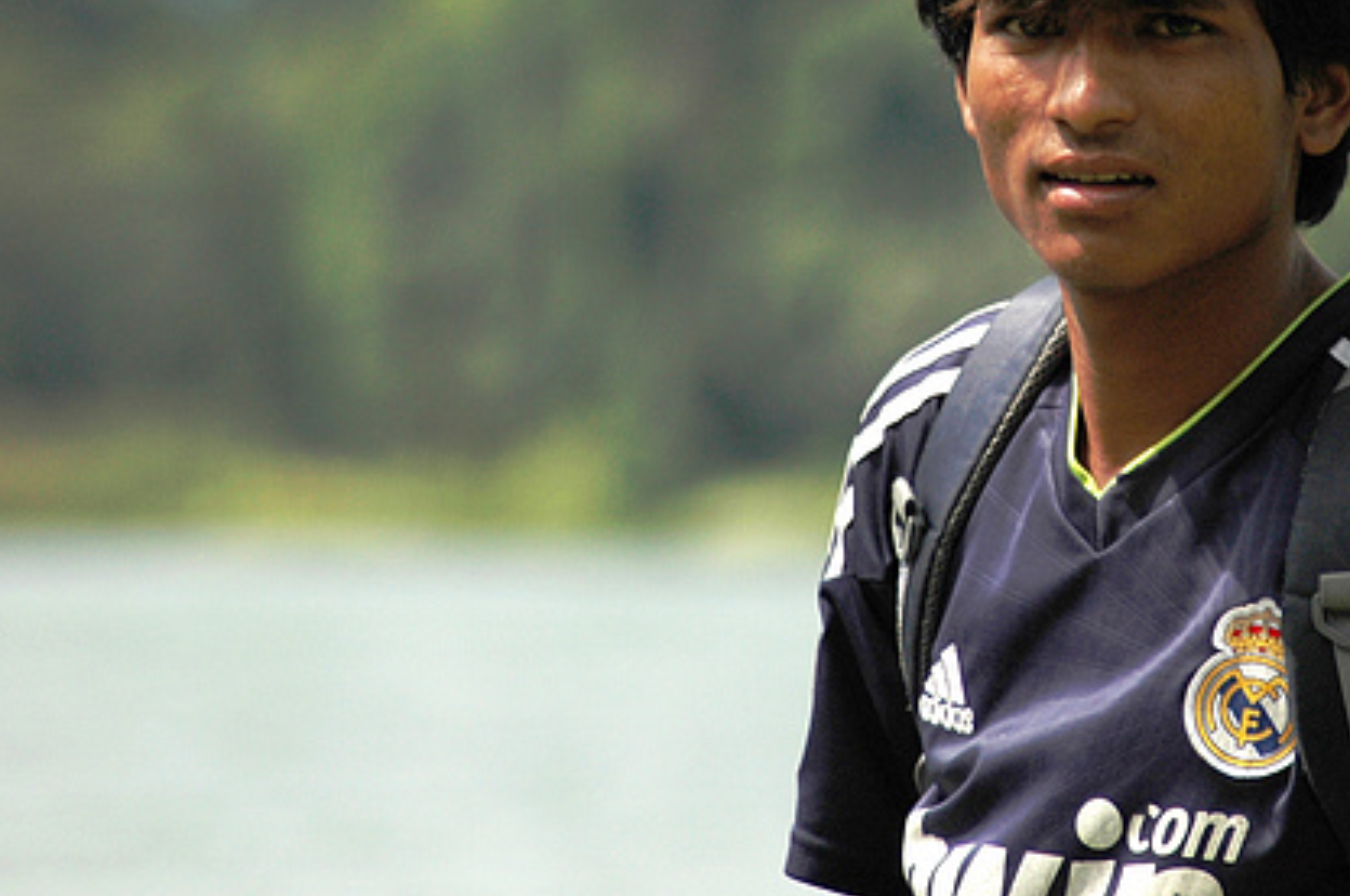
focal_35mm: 555
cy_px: 196
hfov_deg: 3.7
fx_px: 20780
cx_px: 1016
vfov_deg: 2.5
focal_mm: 220
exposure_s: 1/1250
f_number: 5.6
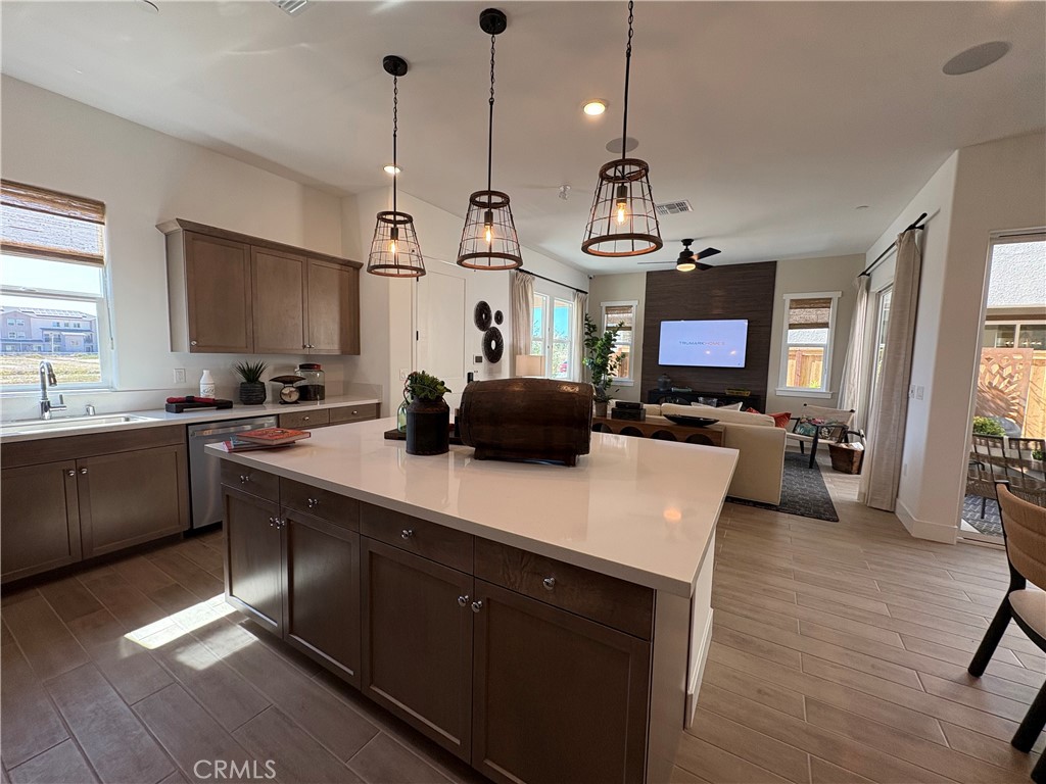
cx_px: 523
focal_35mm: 14
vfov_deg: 85.7
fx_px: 423
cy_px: 392
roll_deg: -1.0
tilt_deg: -5.4
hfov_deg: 102.1
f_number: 2.2
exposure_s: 1/120
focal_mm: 2.22
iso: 100
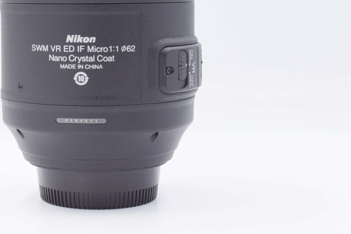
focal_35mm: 105
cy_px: 36
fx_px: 1025
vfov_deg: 13.0
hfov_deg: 19.3
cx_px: 74
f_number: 8
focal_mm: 38
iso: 400
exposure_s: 1/100
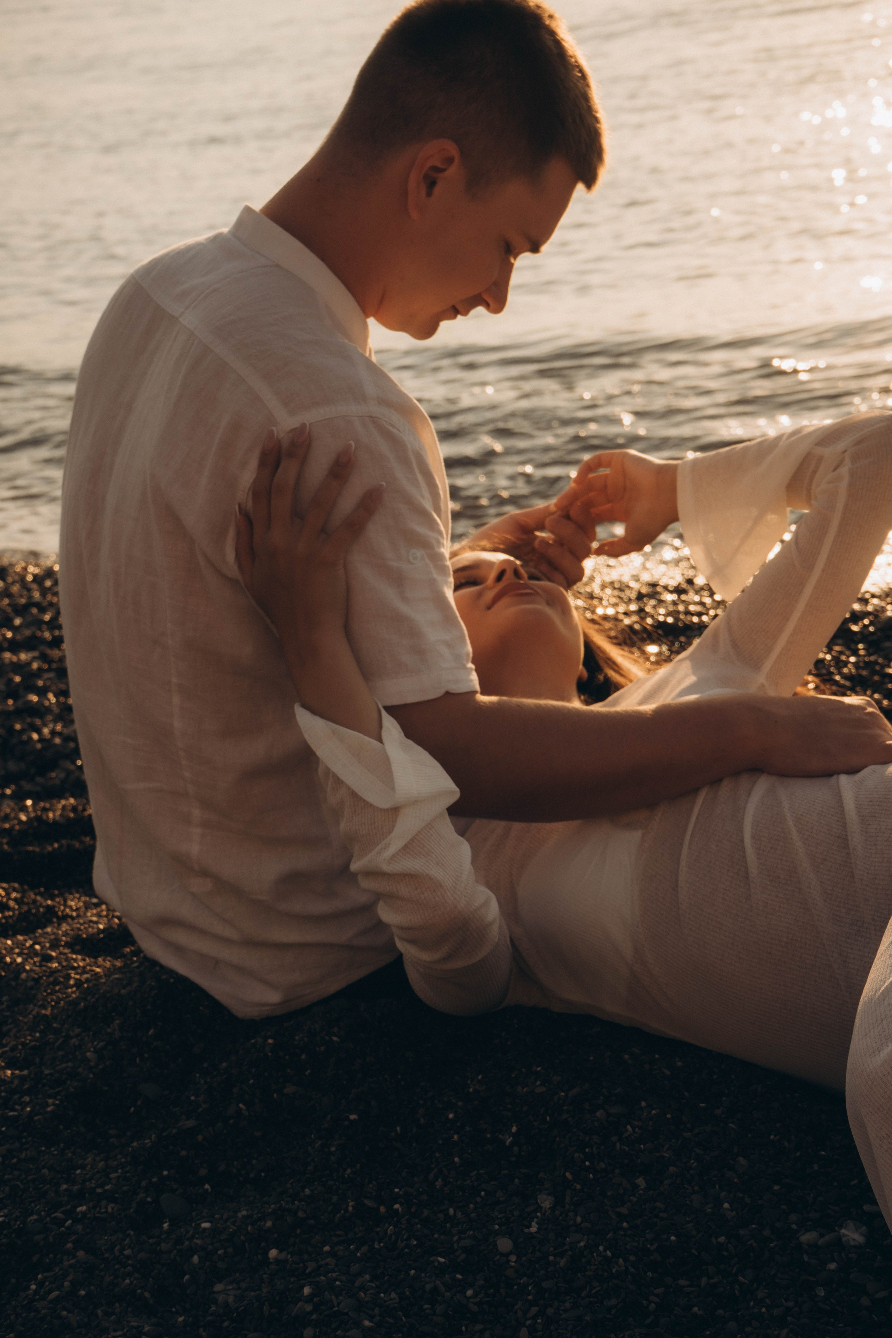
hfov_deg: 19.5
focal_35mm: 70
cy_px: 669
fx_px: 2601
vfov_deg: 28.8
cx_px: 446
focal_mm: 70
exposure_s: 1/500
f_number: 11
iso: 500
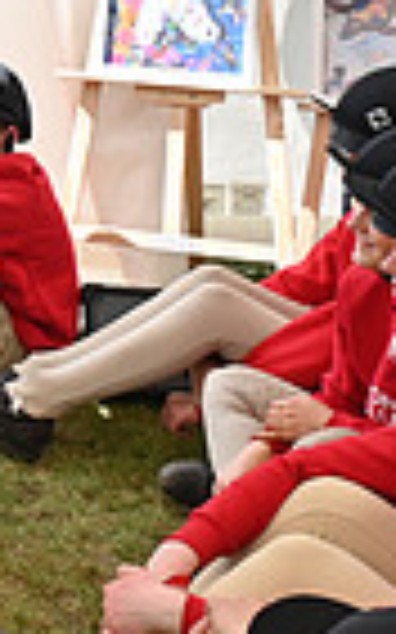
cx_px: -864
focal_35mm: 113
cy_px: -166
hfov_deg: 9.0
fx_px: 1953
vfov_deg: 17.4
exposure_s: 1/320
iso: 800
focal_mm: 27
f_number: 8
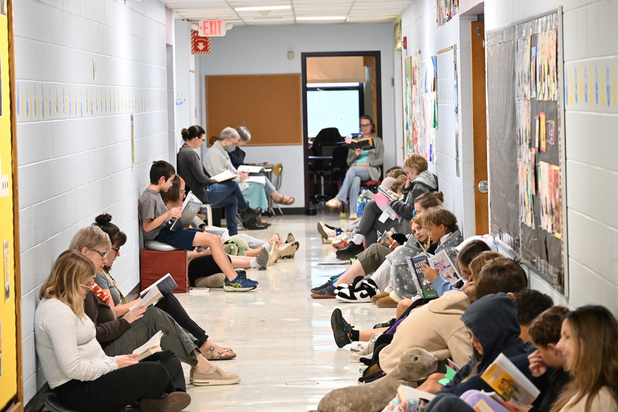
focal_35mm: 156
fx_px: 2678
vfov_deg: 8.8
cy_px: 206
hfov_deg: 13.2
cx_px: 309
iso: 3200
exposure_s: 1/60
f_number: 5
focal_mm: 104
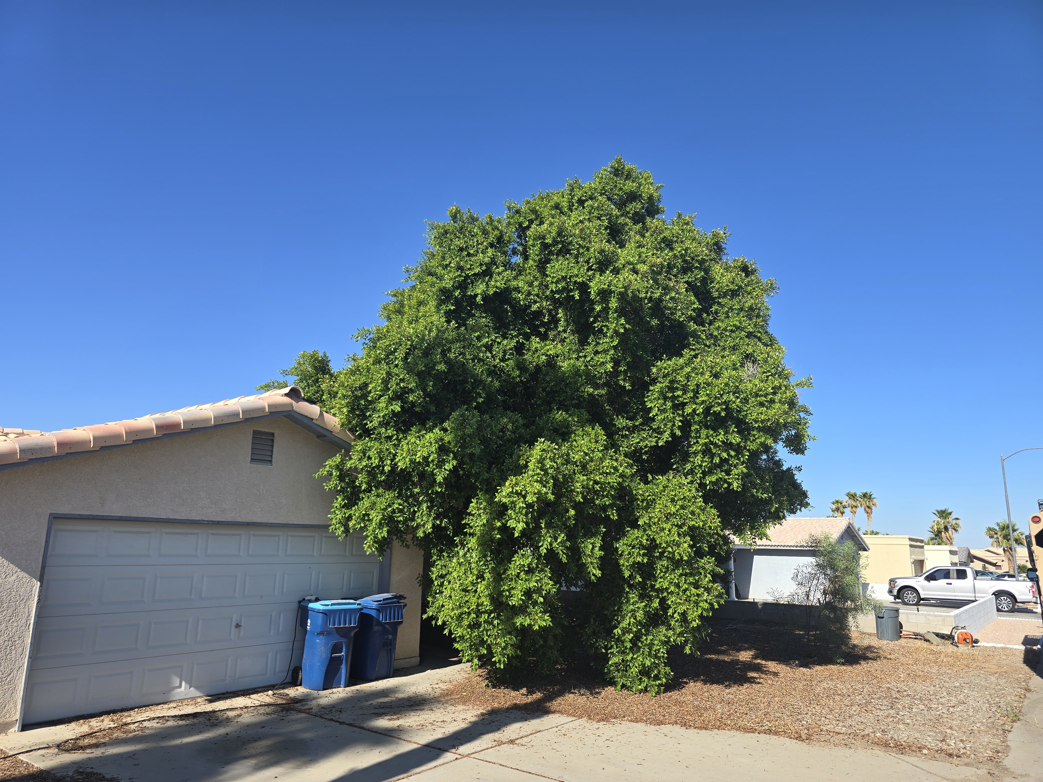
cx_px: 522
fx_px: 693
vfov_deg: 58.9
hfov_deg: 73.9
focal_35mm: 23
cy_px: 391
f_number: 1.7
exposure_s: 1/681
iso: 12
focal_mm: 6.3
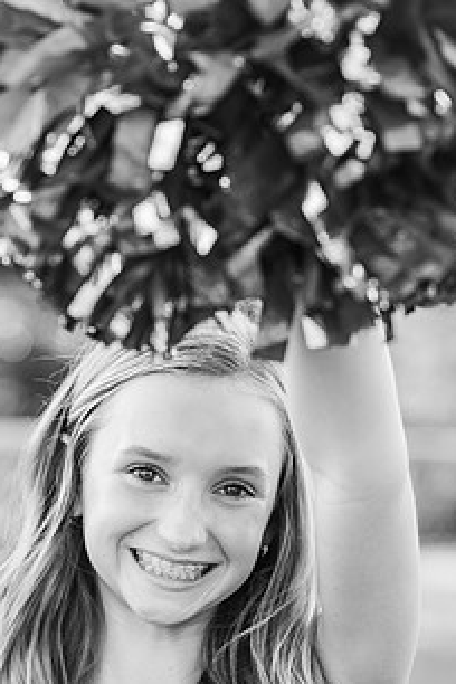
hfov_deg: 11.0
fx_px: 2375
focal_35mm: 125
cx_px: 197
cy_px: 467
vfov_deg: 16.3
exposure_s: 1/500
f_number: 2.8
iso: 200
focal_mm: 85
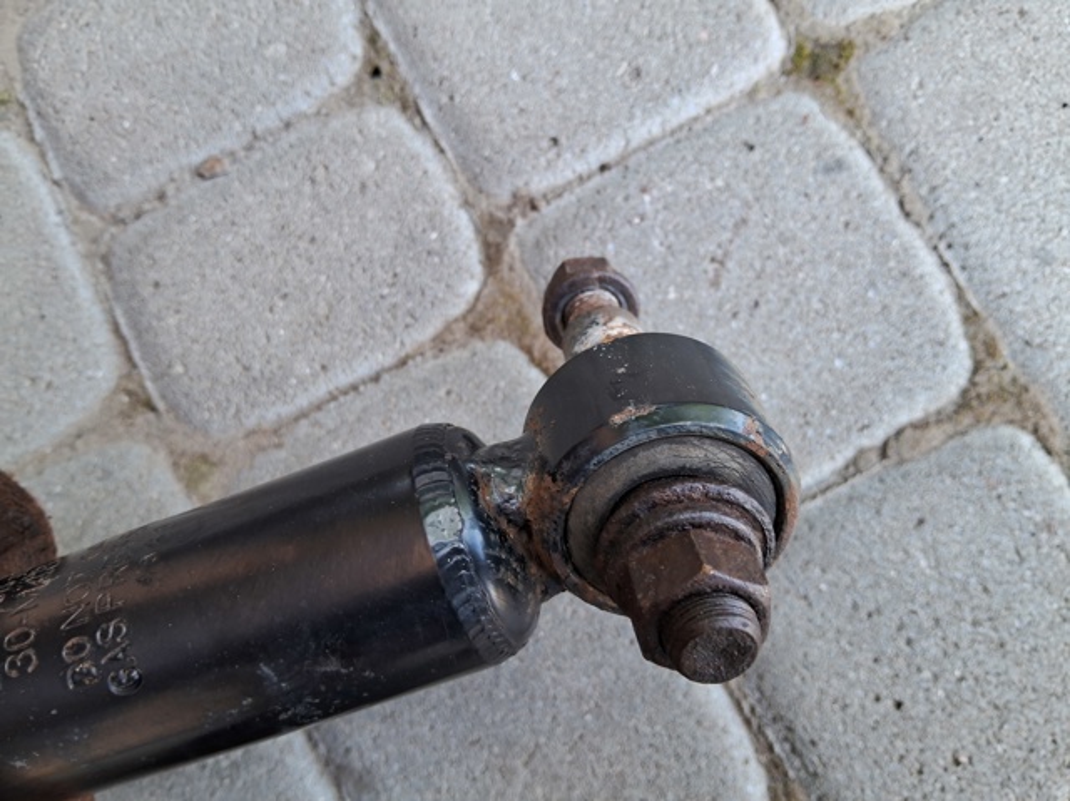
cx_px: 535
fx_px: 803
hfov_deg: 67.3
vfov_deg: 53.0
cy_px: 400
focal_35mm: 26
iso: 64
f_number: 1.8
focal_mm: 3.98
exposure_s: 1/50
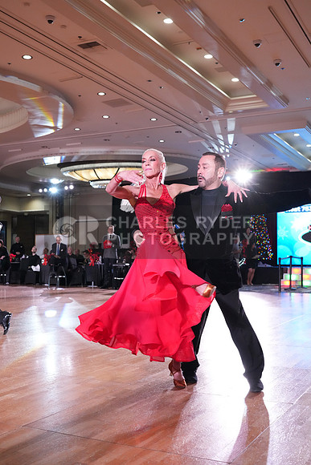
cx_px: 156
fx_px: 518
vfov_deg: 48.4
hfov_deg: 33.4
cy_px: 232
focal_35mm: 40
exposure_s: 1/320
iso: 5000
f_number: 5
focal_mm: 40
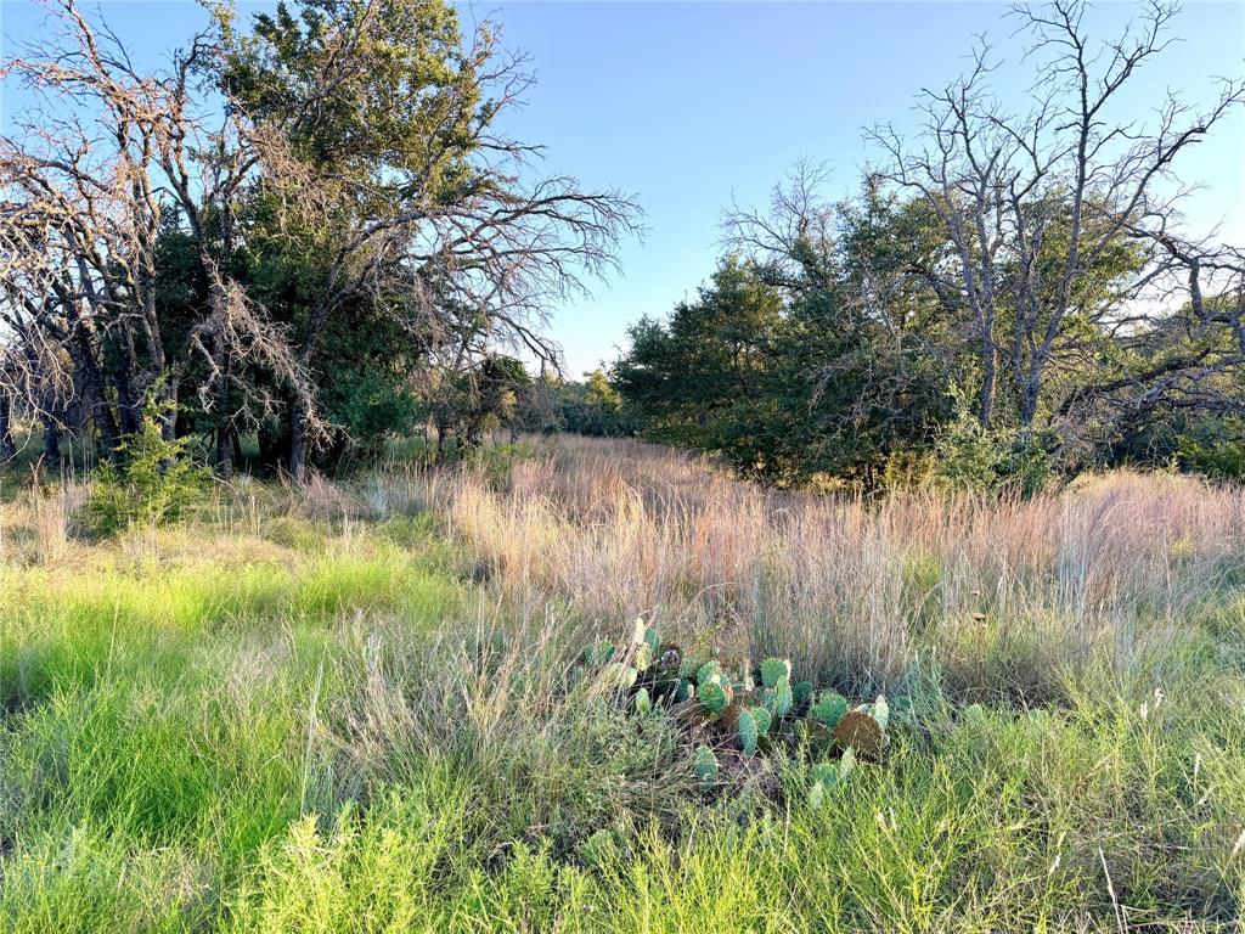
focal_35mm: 24
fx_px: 863
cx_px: 622
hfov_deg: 71.6
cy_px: 467
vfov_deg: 56.8
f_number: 1.78
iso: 100
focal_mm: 6.76
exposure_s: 1/813
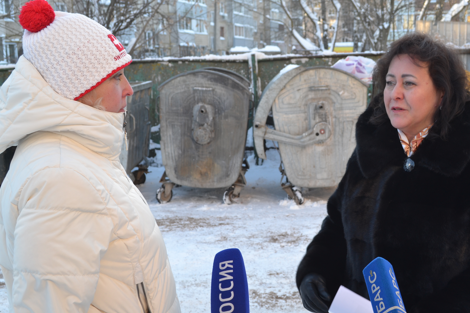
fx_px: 548
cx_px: 255
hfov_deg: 46.4
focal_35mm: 42
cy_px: 165
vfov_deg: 31.9
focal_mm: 22
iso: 220
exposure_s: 1/125
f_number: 5.6
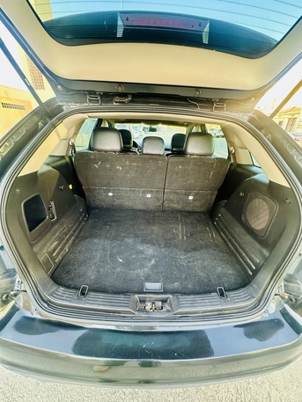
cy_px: 201
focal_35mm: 14
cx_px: 151
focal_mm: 2.22
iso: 200
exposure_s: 1/99
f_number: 2.2
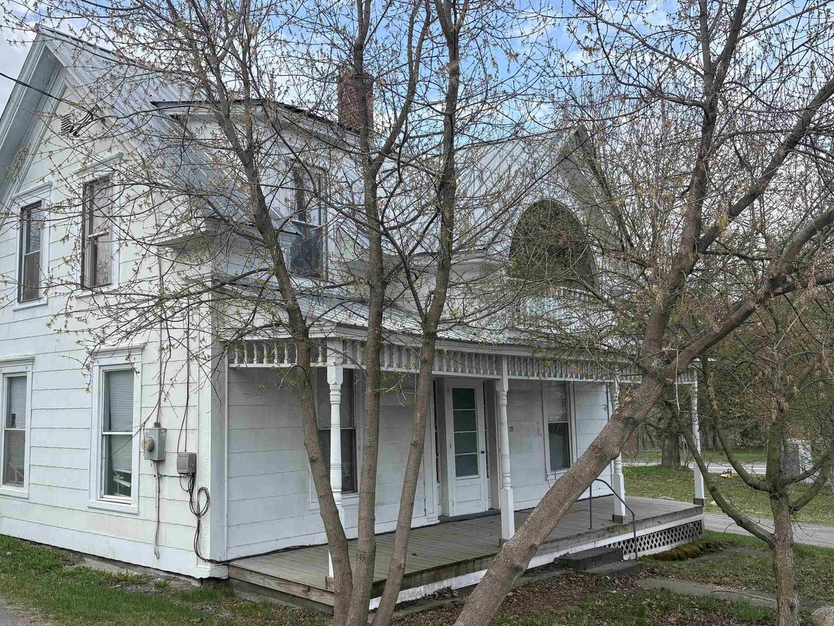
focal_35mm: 34
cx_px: 320
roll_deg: +1.3
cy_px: 321
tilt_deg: +6.0
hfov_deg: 53.4
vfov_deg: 41.8
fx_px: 819
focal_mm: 5.96
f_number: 1.6
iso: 50
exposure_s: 1/1364
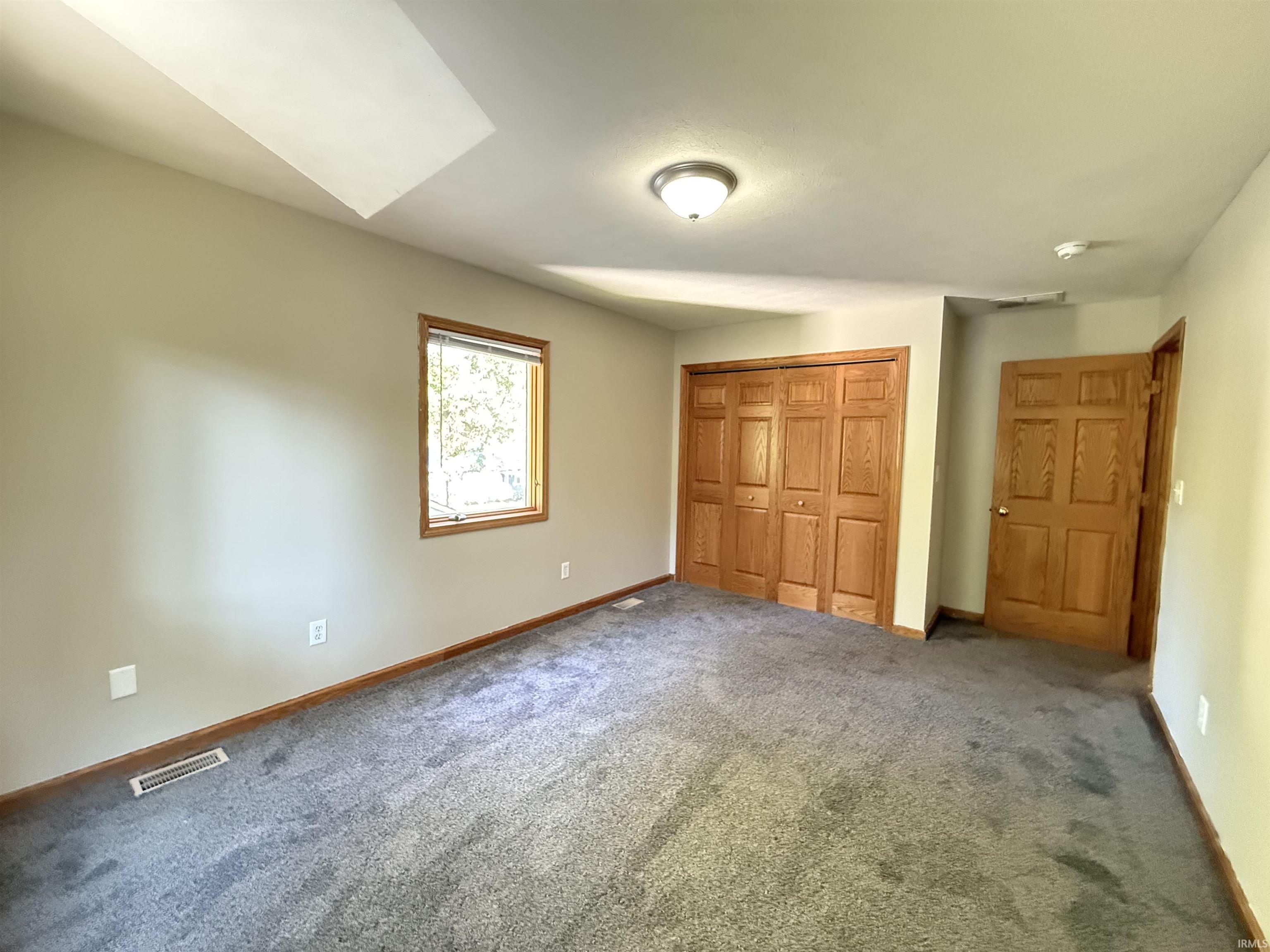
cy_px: 476
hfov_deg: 102.1
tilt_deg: -3.7
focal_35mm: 14
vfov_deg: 85.7
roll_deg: -1.3
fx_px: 514
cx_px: 635
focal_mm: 2.22
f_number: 2.2
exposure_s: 1/60
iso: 1250
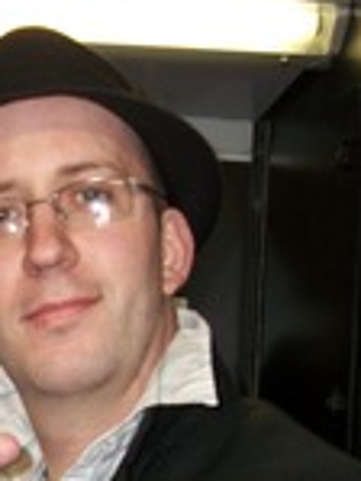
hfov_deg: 16.9
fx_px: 1194
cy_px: 497
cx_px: 10
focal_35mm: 86
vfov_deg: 21.8
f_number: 2.9
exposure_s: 1/30
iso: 80
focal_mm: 5.7
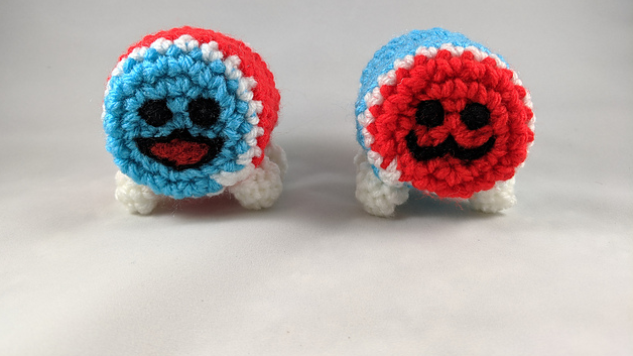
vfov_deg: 38.5
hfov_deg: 64.3
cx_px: 311
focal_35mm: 30
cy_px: 119
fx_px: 503
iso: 52
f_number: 1.8
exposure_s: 1/92
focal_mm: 4.44
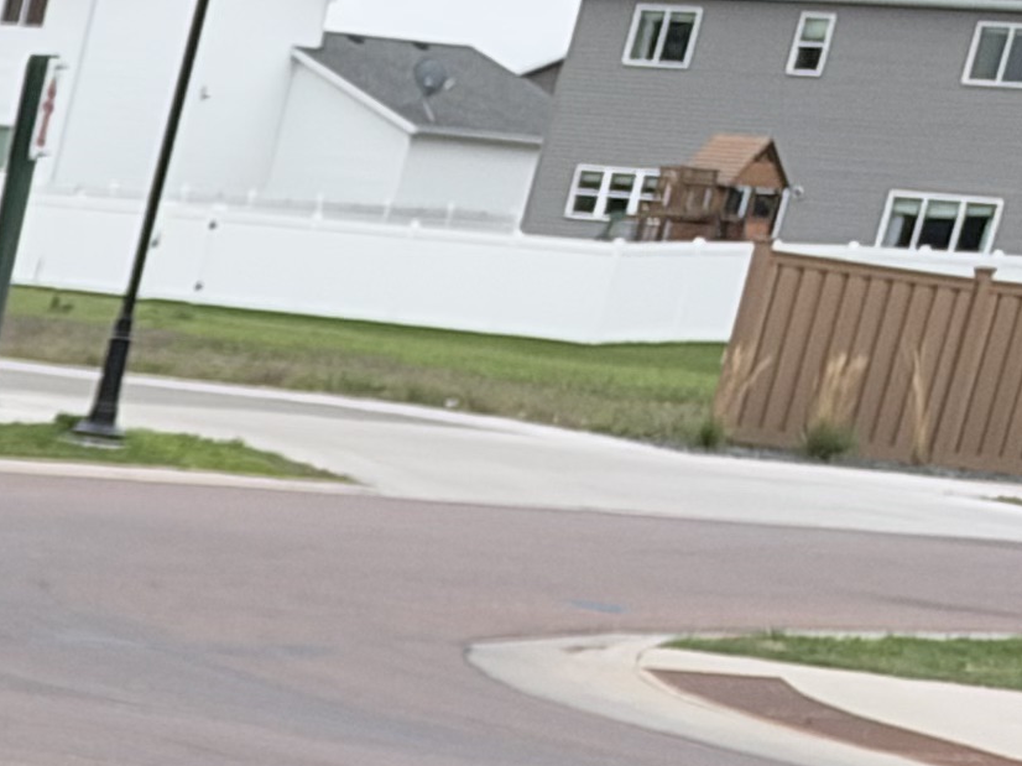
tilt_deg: -20.5
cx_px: -2457
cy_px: 1839
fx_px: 4900
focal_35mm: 166
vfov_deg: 8.2
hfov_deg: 8.7
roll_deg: -3.7
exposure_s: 1/625
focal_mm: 6.93
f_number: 1.8
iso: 64
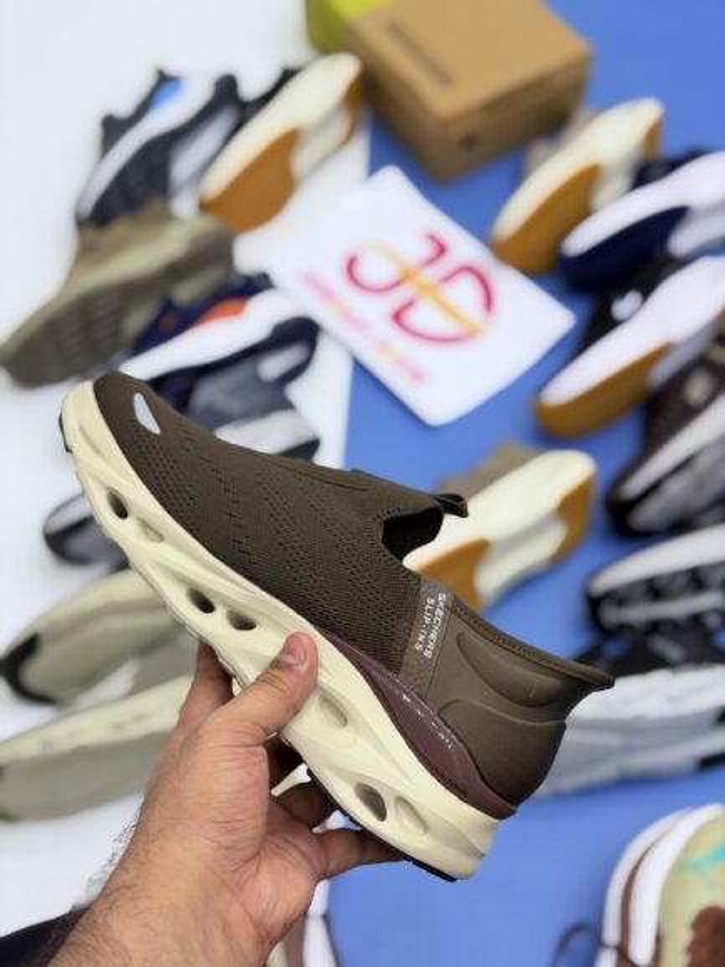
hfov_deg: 30.3
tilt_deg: -54.4
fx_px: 1340
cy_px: 484
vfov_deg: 39.6
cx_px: 362
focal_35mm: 48
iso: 64
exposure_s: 1/260
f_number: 1.78
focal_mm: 6.76
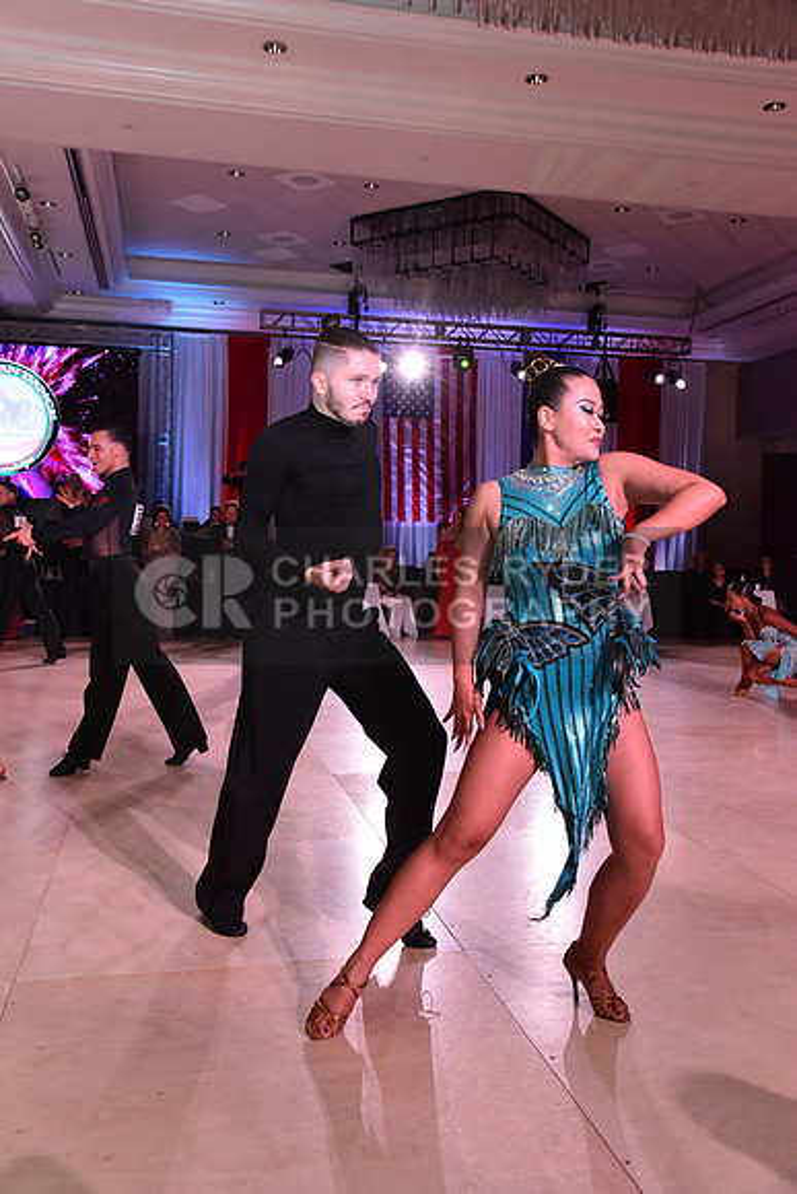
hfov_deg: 41.1
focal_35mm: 32
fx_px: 1062
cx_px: 398
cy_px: 597
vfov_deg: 58.7
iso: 2500
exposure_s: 1/320
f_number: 7.1
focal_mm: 32
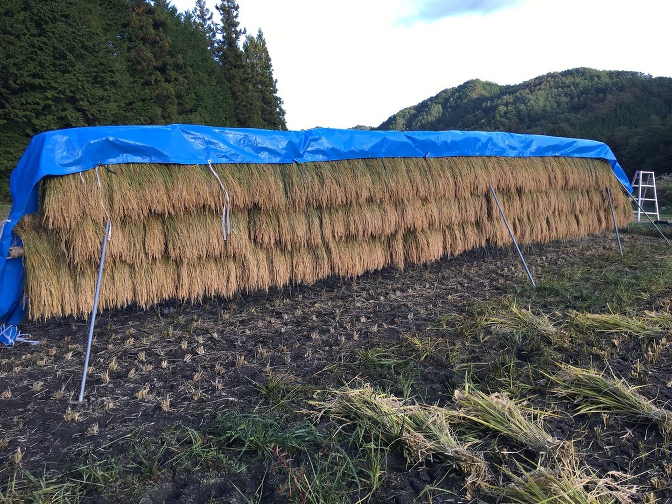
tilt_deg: -8.0
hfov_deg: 61.7
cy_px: 252
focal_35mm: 29
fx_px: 563
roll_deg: +1.5
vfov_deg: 48.2
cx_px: 336
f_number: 2.2
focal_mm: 4.15
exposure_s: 1/120
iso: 25
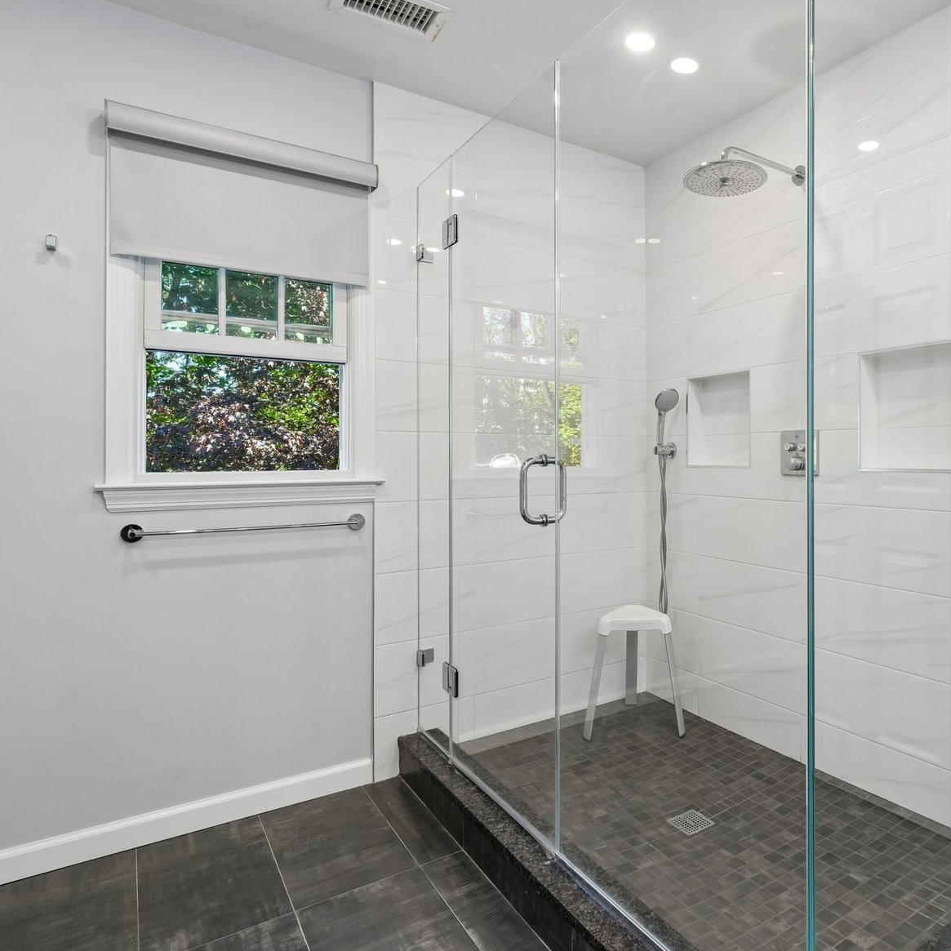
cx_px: 676
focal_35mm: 21
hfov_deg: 68.9
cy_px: 468
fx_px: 653
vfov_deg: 72.1
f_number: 8
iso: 400
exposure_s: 1/25
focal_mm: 16
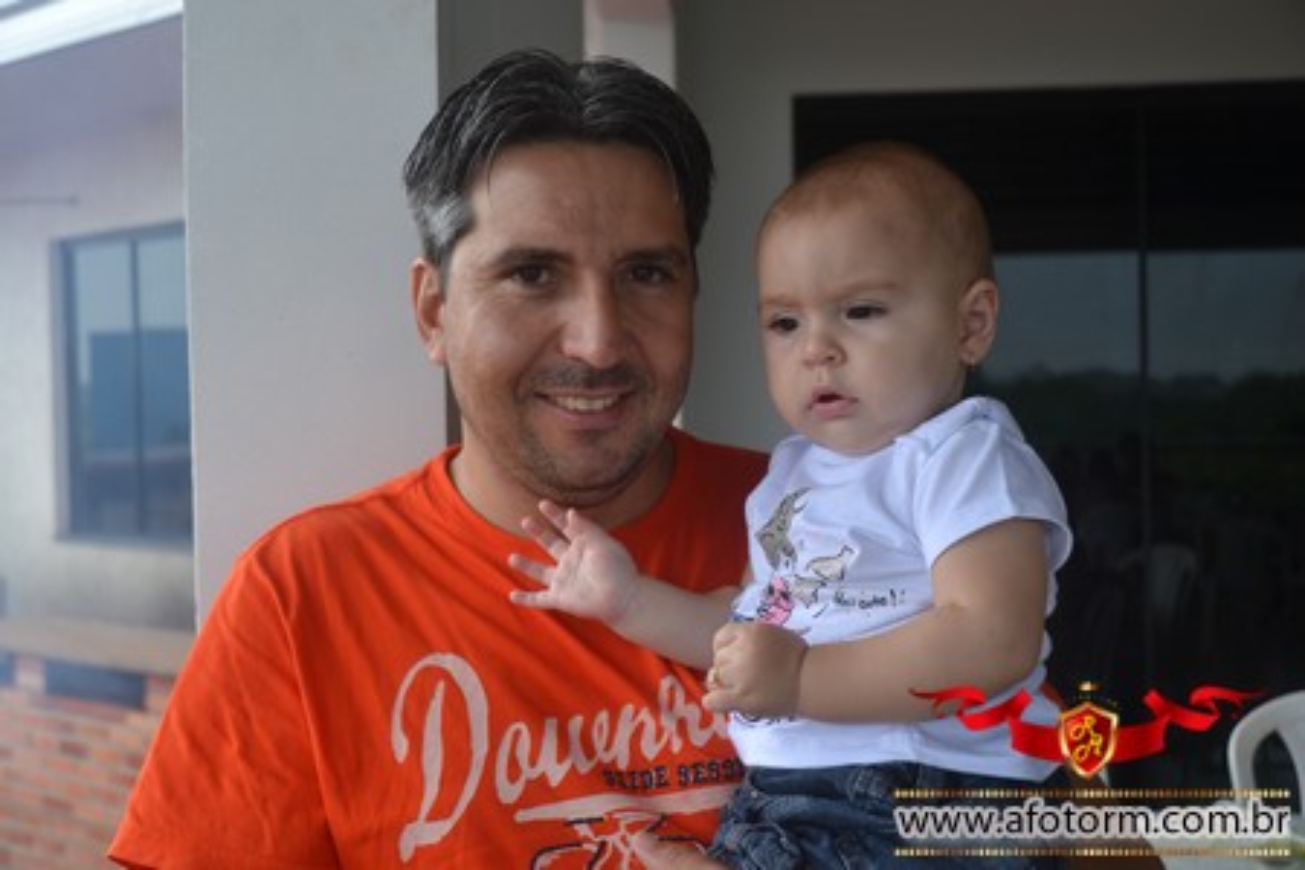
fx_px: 1903
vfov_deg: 25.8
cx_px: 652
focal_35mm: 52
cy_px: 435
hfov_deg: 37.9
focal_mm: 35
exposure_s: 1/125
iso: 140
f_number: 5.6
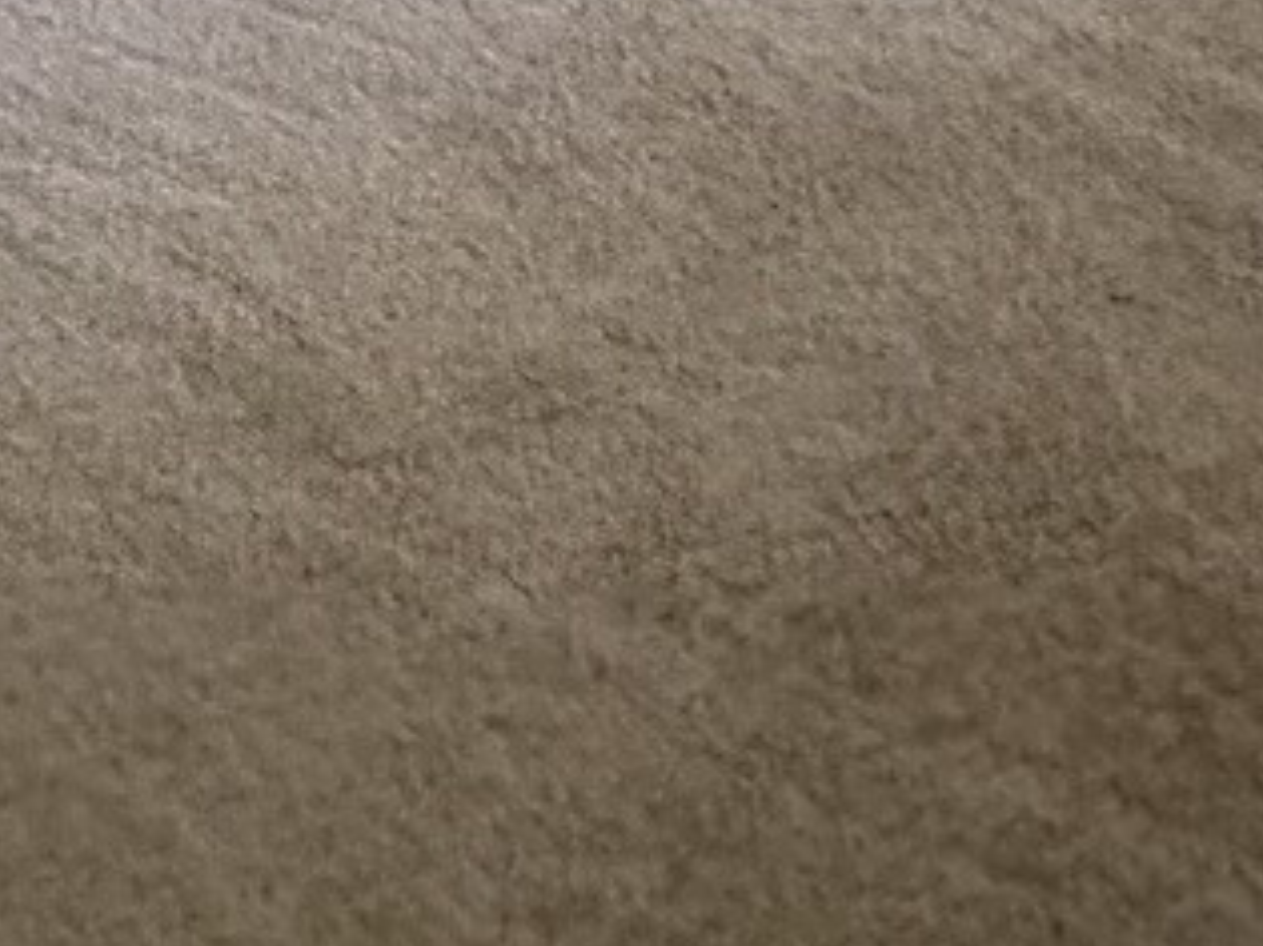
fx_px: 3319
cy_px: -1339
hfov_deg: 17.7
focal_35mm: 91
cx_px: 2225
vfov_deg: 12.6
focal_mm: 2.22
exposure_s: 1/108
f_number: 2.2
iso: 320
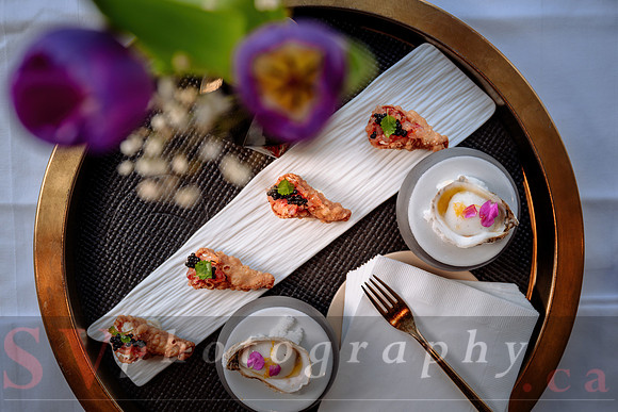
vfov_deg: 28.0
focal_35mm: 48
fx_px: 826
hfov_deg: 41.0
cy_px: 216
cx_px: 299
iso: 100
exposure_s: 1/160
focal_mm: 46
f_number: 4
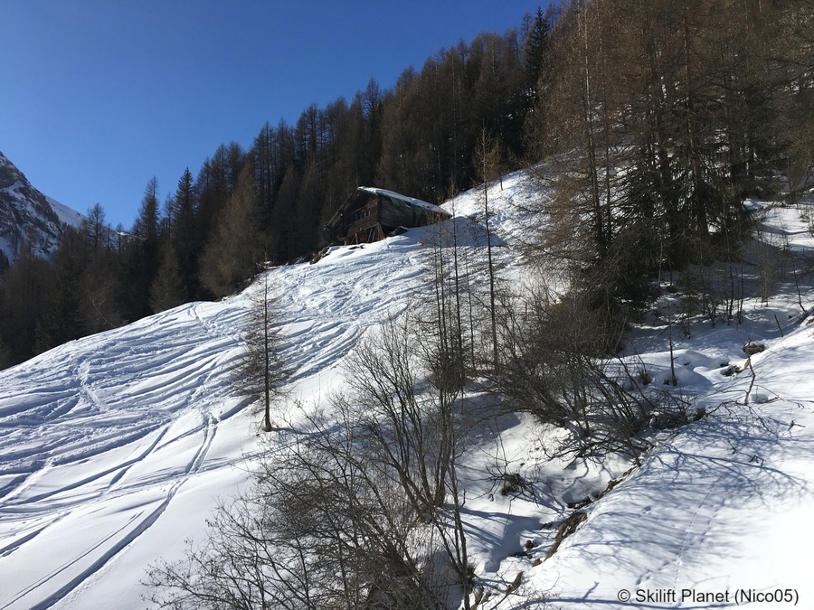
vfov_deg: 48.2
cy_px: 305
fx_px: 682
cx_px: 407
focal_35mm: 29
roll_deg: +0.1
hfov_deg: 61.7
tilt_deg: +10.2
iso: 25
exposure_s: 1/3205
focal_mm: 4.15
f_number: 2.2
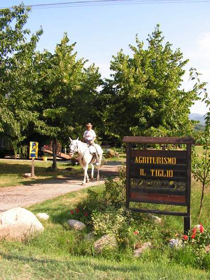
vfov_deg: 51.3
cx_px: 105
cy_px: 140
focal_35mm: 36
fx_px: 291
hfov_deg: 39.7
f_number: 3.2
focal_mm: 6
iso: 100
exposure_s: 1/640
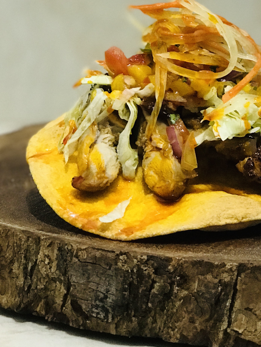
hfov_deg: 11.8
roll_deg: +0.2
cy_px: 59
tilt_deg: -7.1
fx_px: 1257
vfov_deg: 15.6
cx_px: 177
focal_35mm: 125
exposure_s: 1/60
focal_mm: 6.6
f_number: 2.8
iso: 400
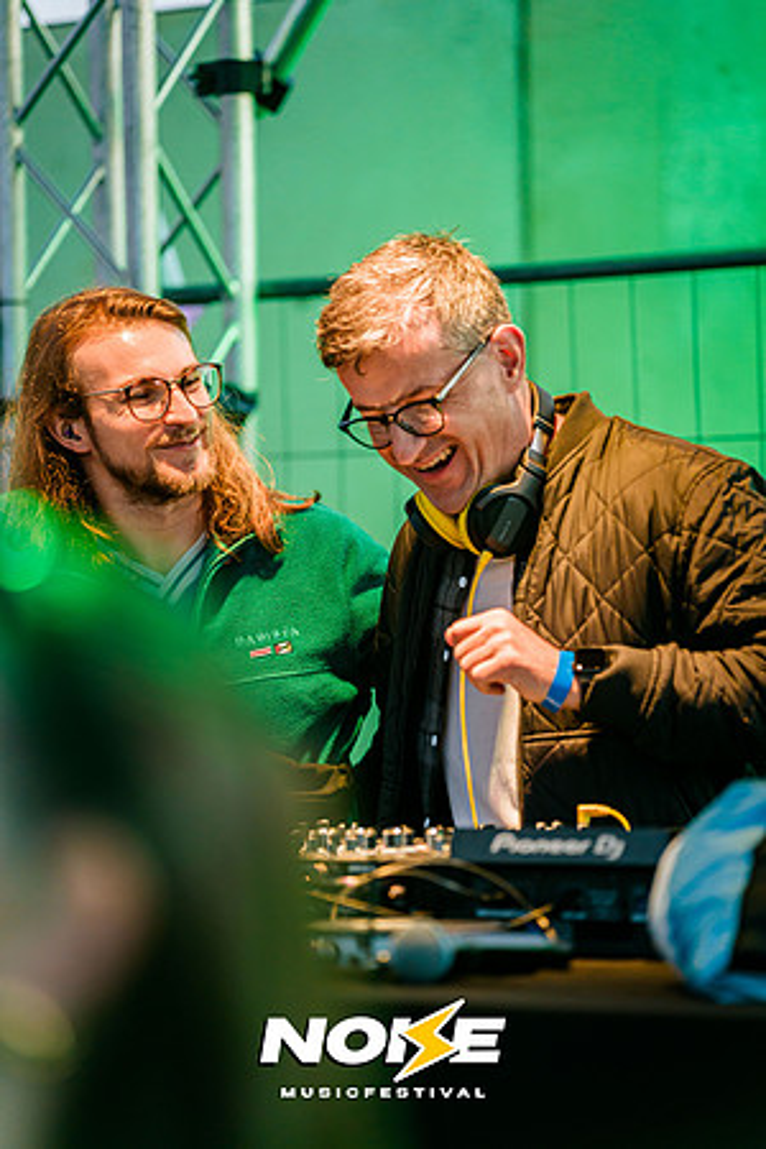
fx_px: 4787
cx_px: 383
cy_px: 574
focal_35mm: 150
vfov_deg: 13.7
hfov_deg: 9.1
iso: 2000
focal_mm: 150
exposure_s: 1/160
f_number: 2.8
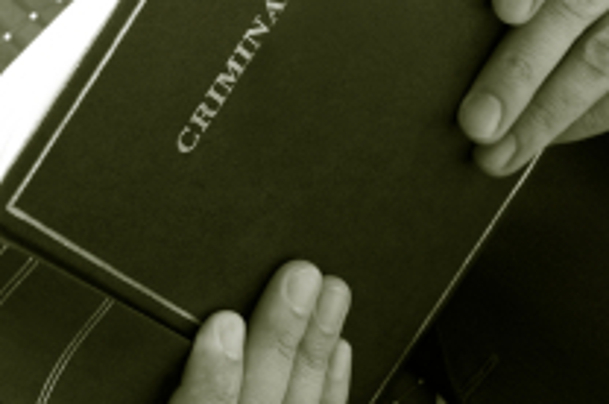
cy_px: 170
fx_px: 2331
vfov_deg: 9.9
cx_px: 230
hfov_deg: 14.9
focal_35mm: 138
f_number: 8
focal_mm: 45
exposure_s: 1/3
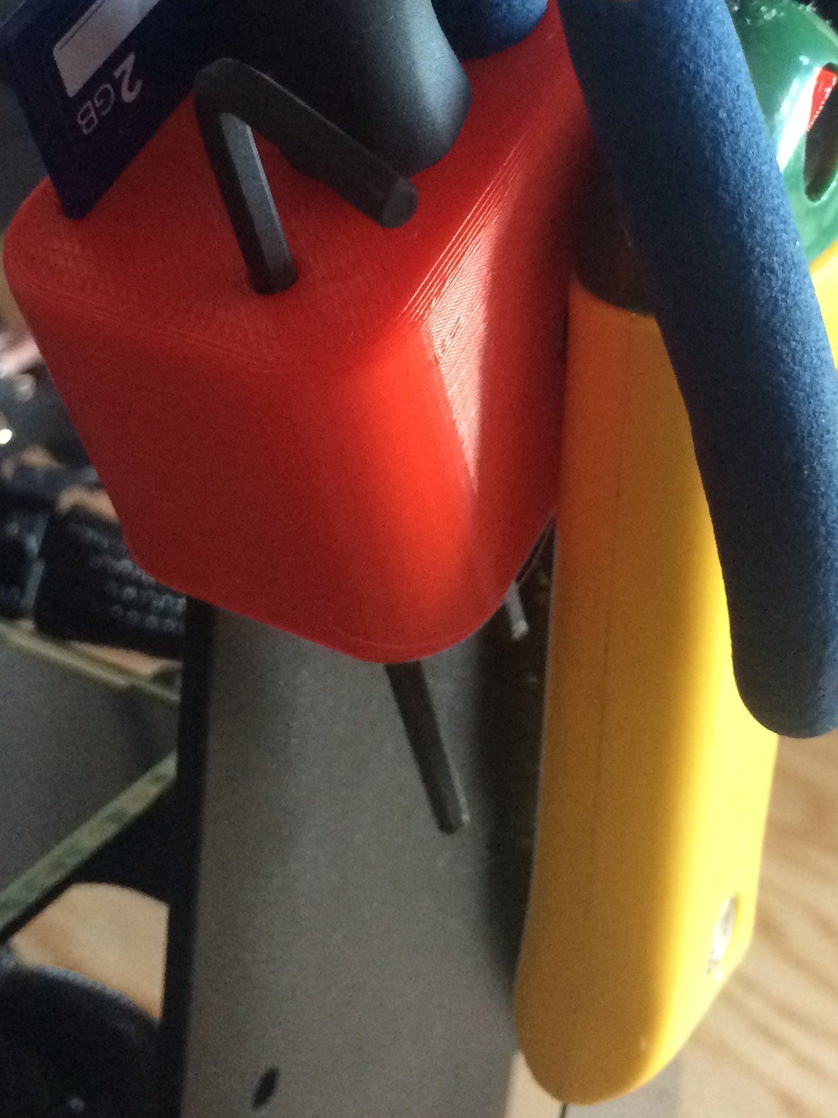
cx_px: 477
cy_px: 249
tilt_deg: -22.4
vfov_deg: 30.5
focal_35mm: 62
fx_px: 2002
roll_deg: -4.9
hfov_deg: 23.6
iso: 320
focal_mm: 4.15
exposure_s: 1/17
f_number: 2.2
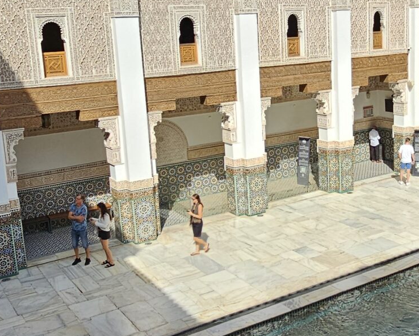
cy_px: 157
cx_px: 266
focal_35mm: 44
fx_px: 546
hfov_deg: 41.6
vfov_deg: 34.2
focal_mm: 2.2
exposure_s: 1/1946
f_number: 2.2
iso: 50
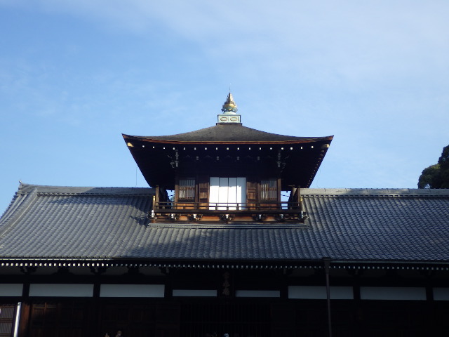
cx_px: 224
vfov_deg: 32.9
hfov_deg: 42.9
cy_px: 168
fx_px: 571
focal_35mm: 44
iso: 125
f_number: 4
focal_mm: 7.9
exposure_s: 1/640
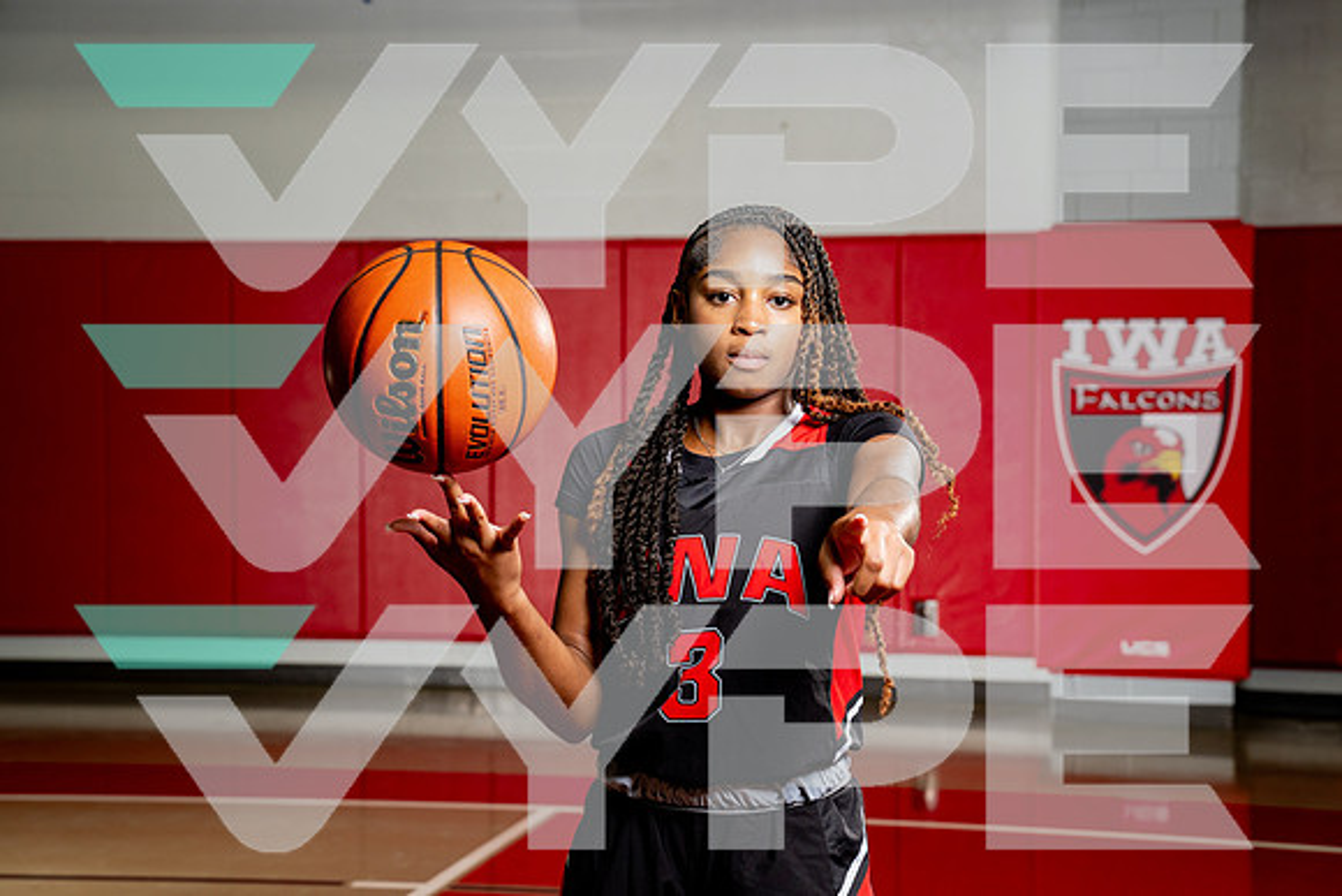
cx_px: 671
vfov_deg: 20.3
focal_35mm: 67
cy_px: 448
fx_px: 2505
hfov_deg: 30.0
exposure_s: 1/250
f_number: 5.6
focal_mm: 65
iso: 400
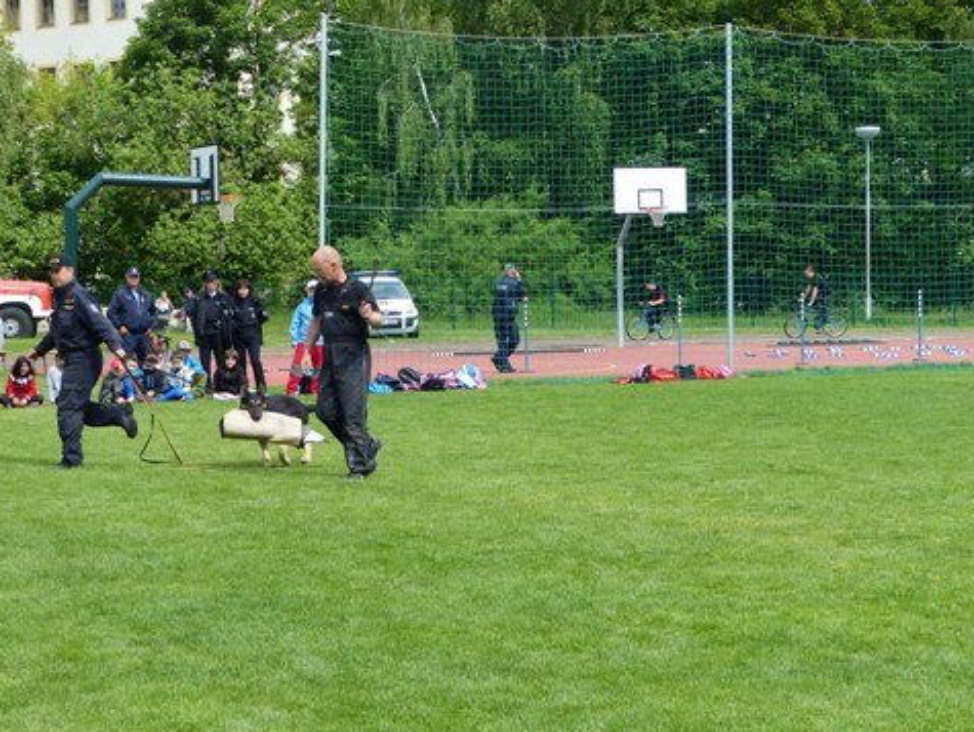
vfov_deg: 14.1
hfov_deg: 18.7
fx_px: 2957
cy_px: 478
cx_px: 375
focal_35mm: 105
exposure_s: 1/400
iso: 100
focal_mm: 14
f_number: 4
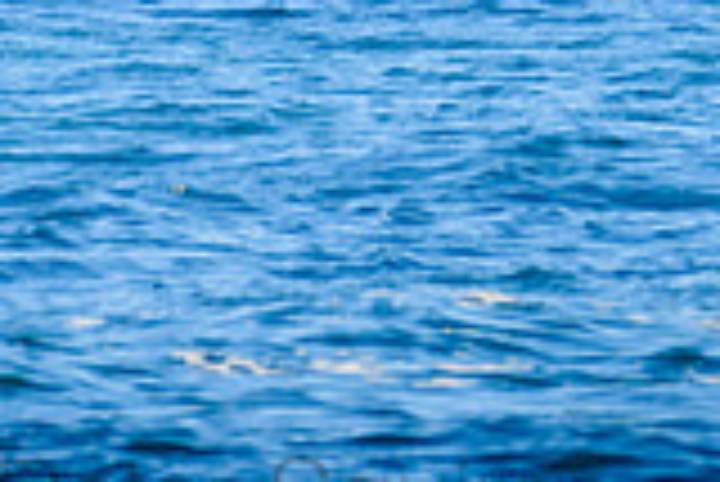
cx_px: 556
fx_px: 44439
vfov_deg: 0.6
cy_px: -379
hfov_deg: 0.9
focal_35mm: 2220
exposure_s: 1/2000
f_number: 5.6
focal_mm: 500
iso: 280
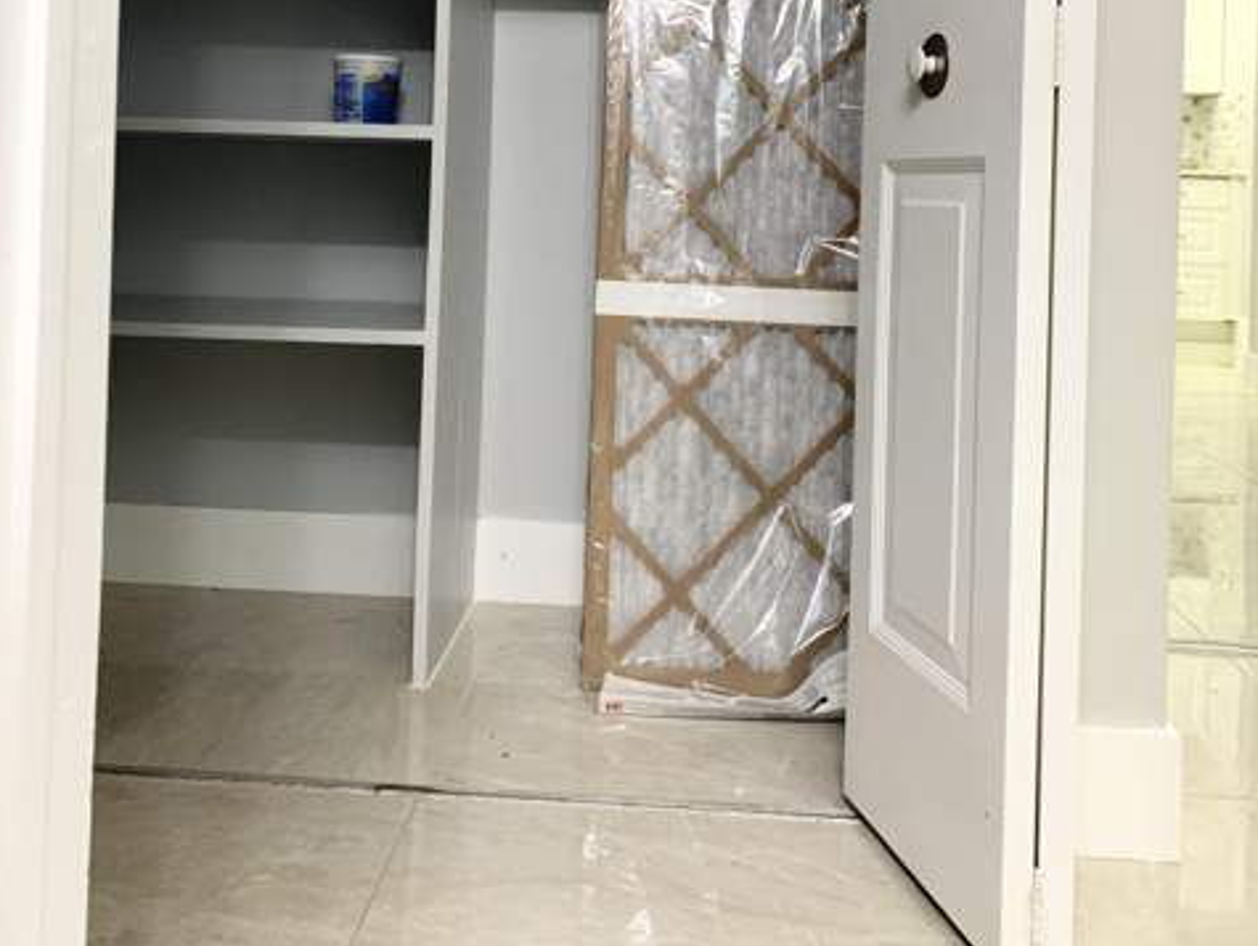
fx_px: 1273
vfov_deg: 39.2
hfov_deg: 52.6
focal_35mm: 35
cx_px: 625
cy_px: 188
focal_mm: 4.25
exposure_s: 1/60
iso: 100
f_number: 1.8
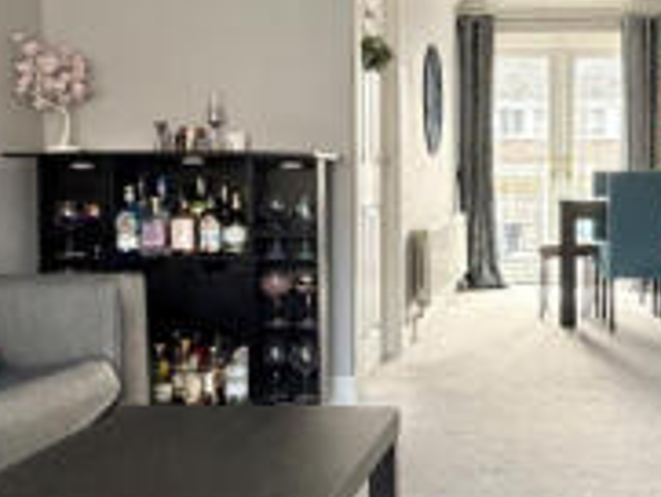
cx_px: 546
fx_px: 860
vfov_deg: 32.2
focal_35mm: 45
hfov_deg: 40.0
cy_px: 210
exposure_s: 1/74
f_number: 2.2
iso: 320
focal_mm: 2.22
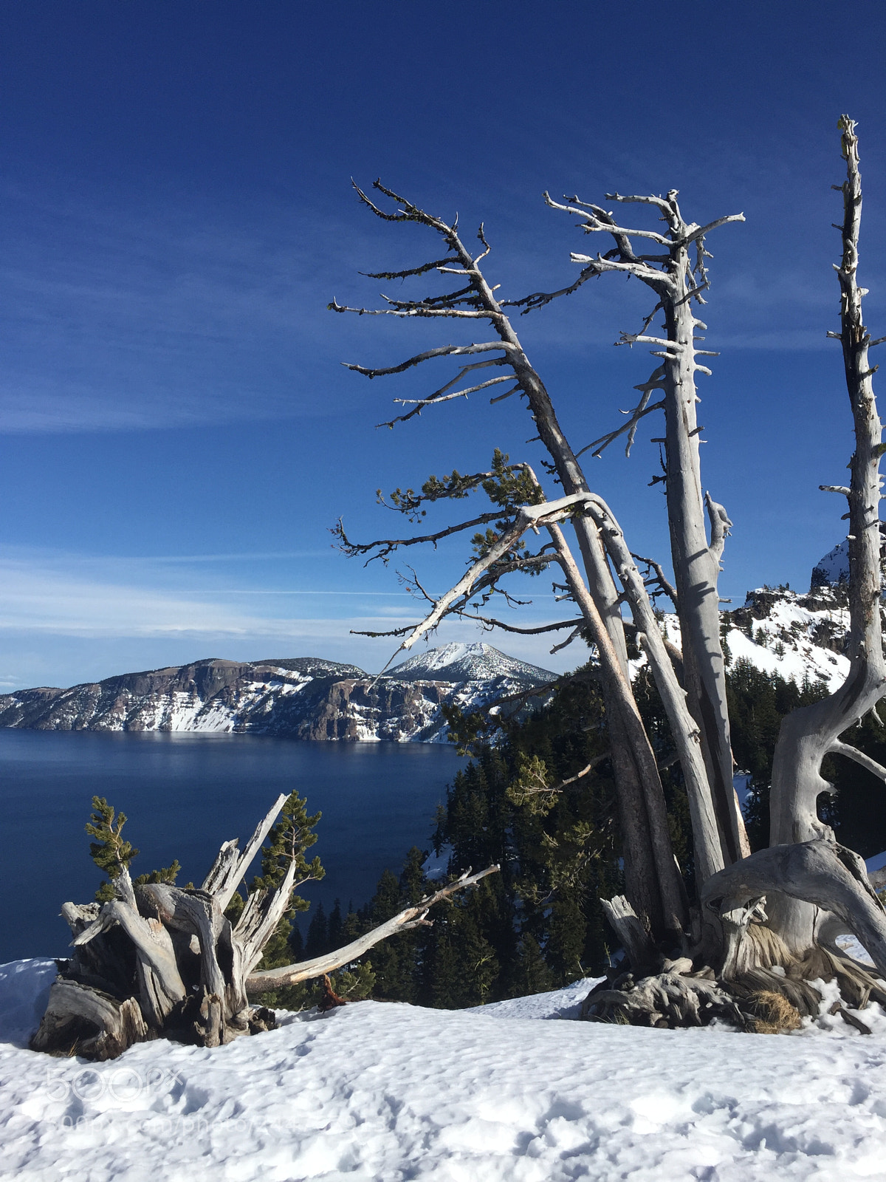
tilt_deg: +5.4
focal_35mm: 29
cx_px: 443
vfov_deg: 61.7
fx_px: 990
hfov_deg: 48.2
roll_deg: -1.1
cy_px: 591
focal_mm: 4.15
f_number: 2.2
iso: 32
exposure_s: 1/2825
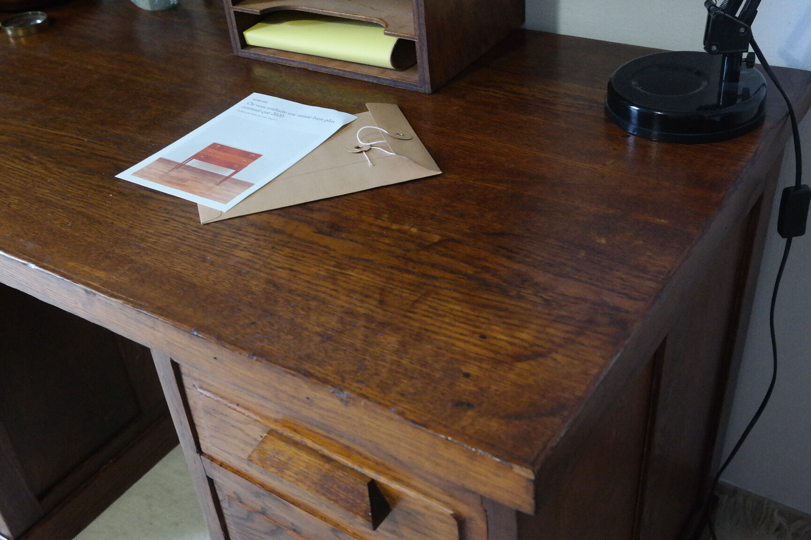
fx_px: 901
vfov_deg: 33.4
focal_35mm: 40
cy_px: 270
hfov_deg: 48.5
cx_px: 406
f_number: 5.6
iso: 3200
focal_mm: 26
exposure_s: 1/30
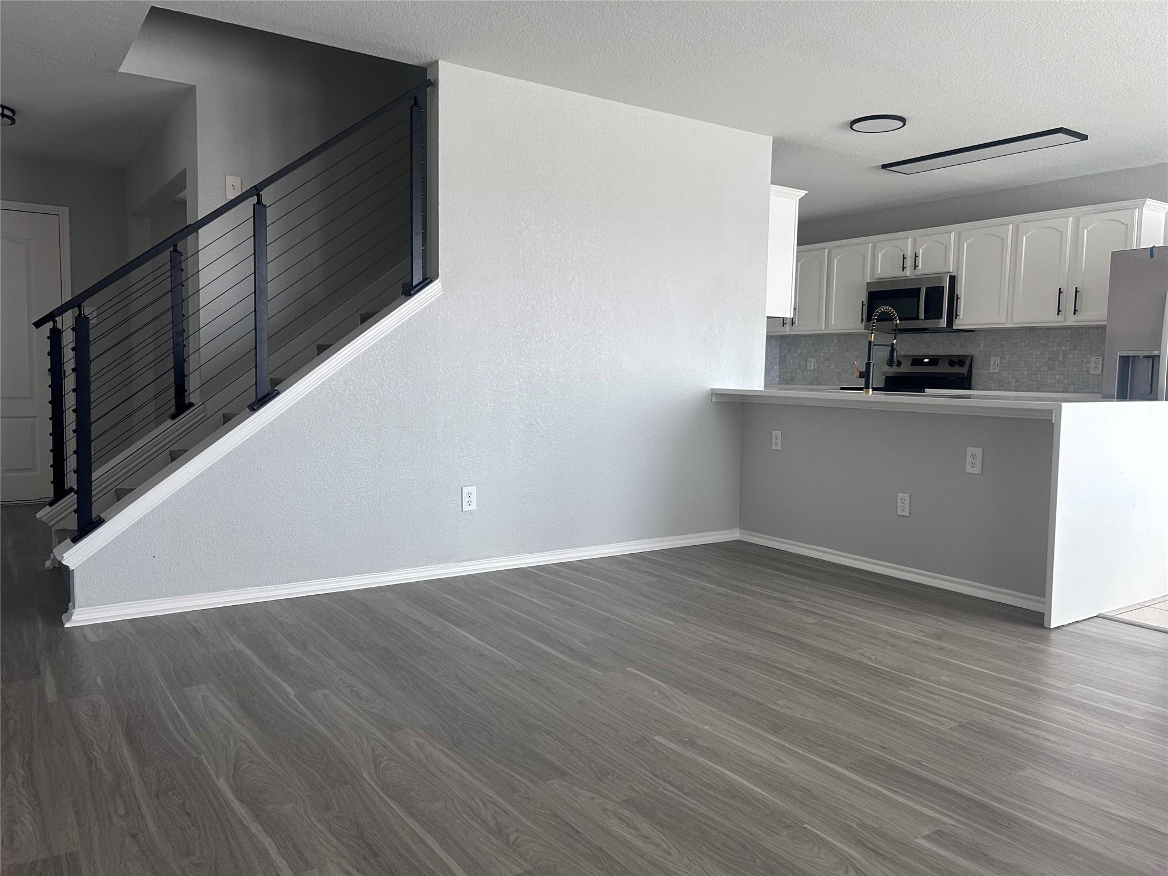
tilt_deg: -4.1
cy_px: 438
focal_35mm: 26
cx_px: 584
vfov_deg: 53.1
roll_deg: -0.7
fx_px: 877
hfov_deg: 67.3
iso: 125
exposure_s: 1/121
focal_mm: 5.7
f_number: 1.5
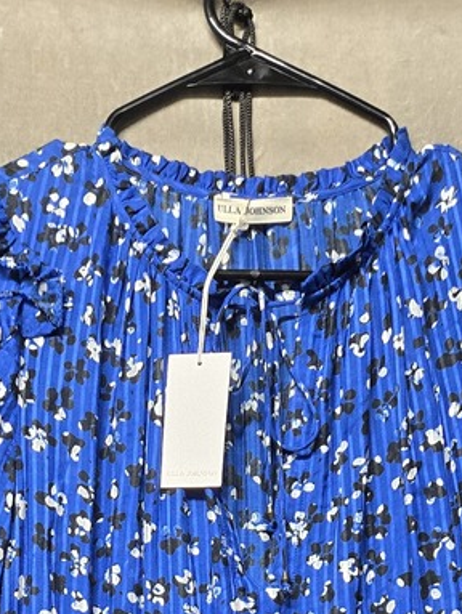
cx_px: 231
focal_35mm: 80
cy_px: 1067
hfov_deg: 18.5
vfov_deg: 19.2
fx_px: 1421
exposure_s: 1/120
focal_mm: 5.4
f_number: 1.8
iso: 1000
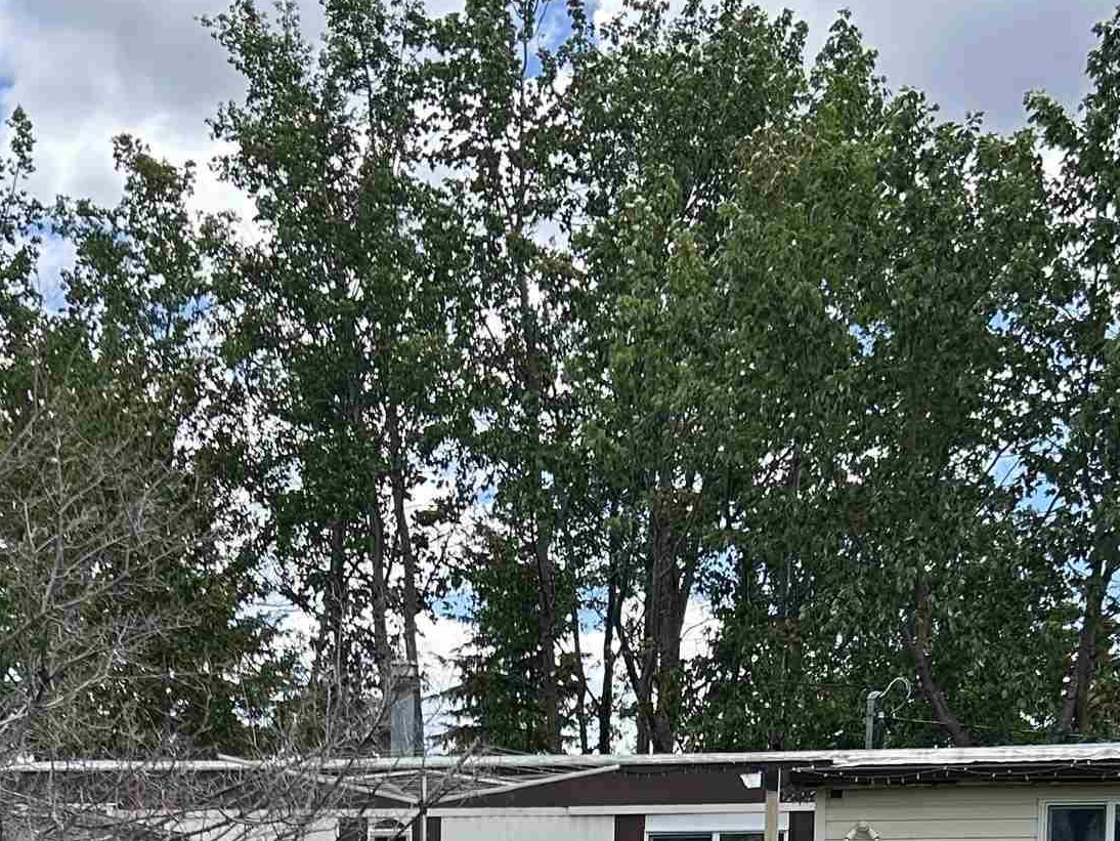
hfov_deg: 26.6
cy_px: 1093
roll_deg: -2.1
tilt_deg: -3.9
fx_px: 2362
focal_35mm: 73
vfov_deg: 18.7
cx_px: 489
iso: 50
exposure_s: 1/1869
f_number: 1.5
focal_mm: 5.7
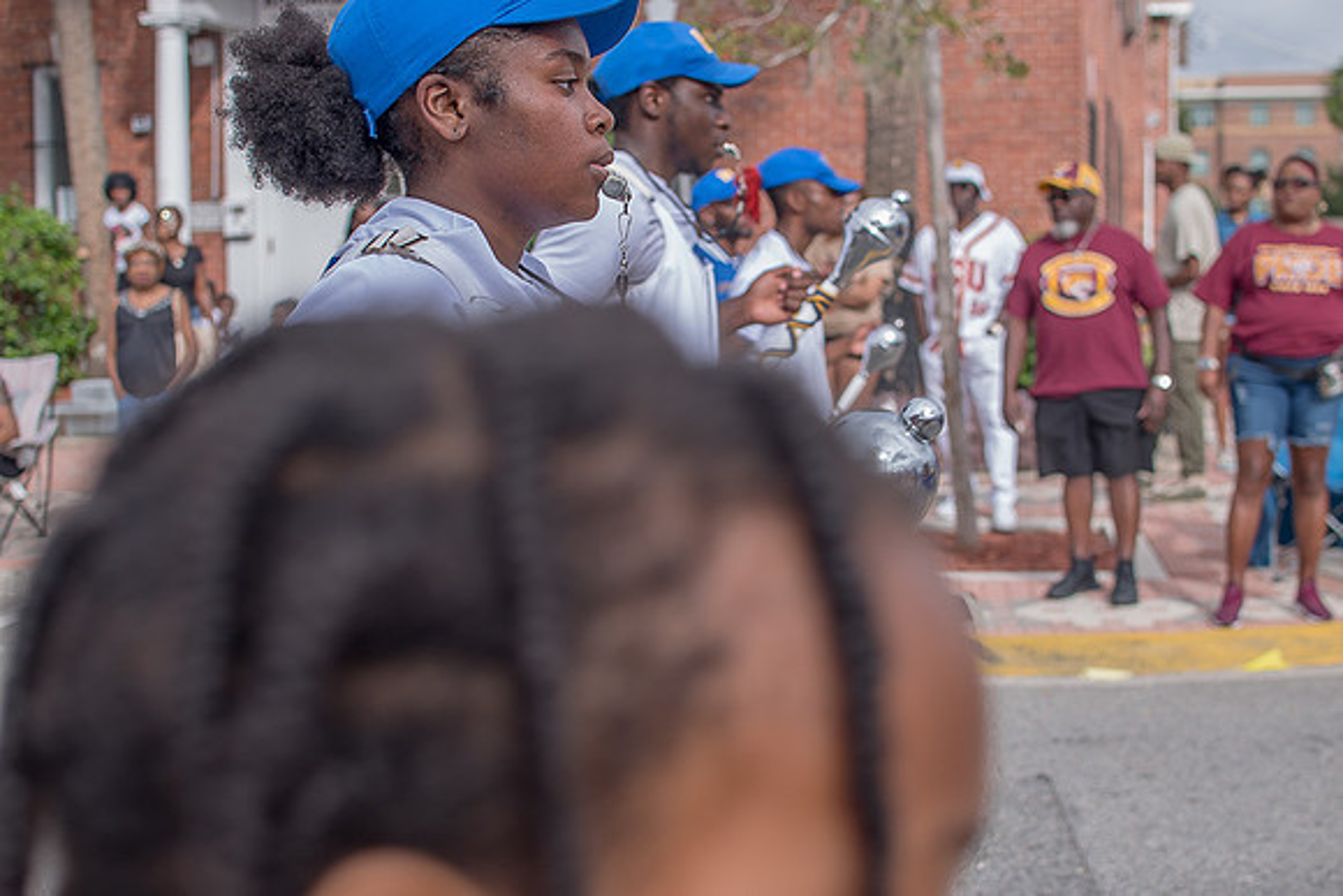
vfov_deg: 26.0
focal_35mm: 52
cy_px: 448
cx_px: 672
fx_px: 1940
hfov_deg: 38.2
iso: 100
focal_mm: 35
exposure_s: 1/500
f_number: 4
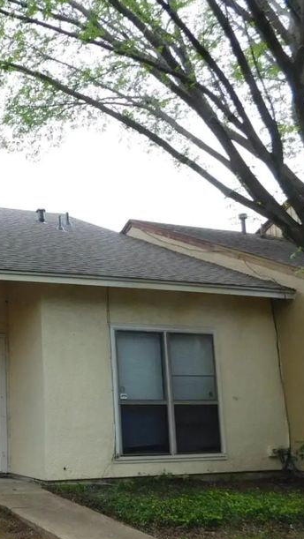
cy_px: 295
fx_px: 601
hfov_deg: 25.7
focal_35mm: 42
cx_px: -51
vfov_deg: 48.3
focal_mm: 4
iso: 125
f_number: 3
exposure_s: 1/200
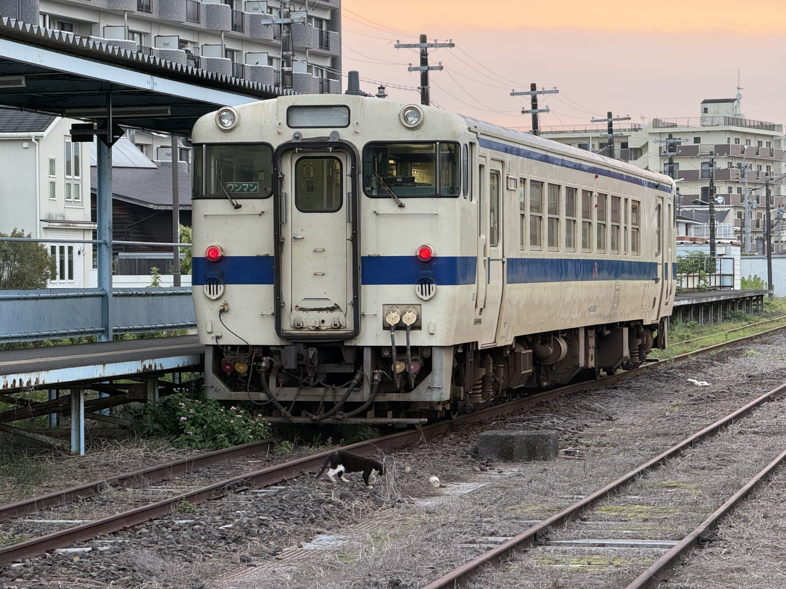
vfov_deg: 12.3
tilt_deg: -0.4
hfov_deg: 16.4
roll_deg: +0.4
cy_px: 294
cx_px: 393
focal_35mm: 120
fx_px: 2725
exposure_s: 1/99
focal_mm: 15.66
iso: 160
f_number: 2.8
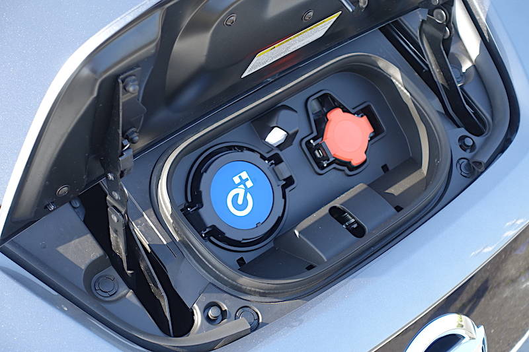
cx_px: 264
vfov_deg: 20.6
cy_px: 176
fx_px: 970
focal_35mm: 66
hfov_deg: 30.5
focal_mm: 24.28
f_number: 4
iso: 125
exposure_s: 1/100
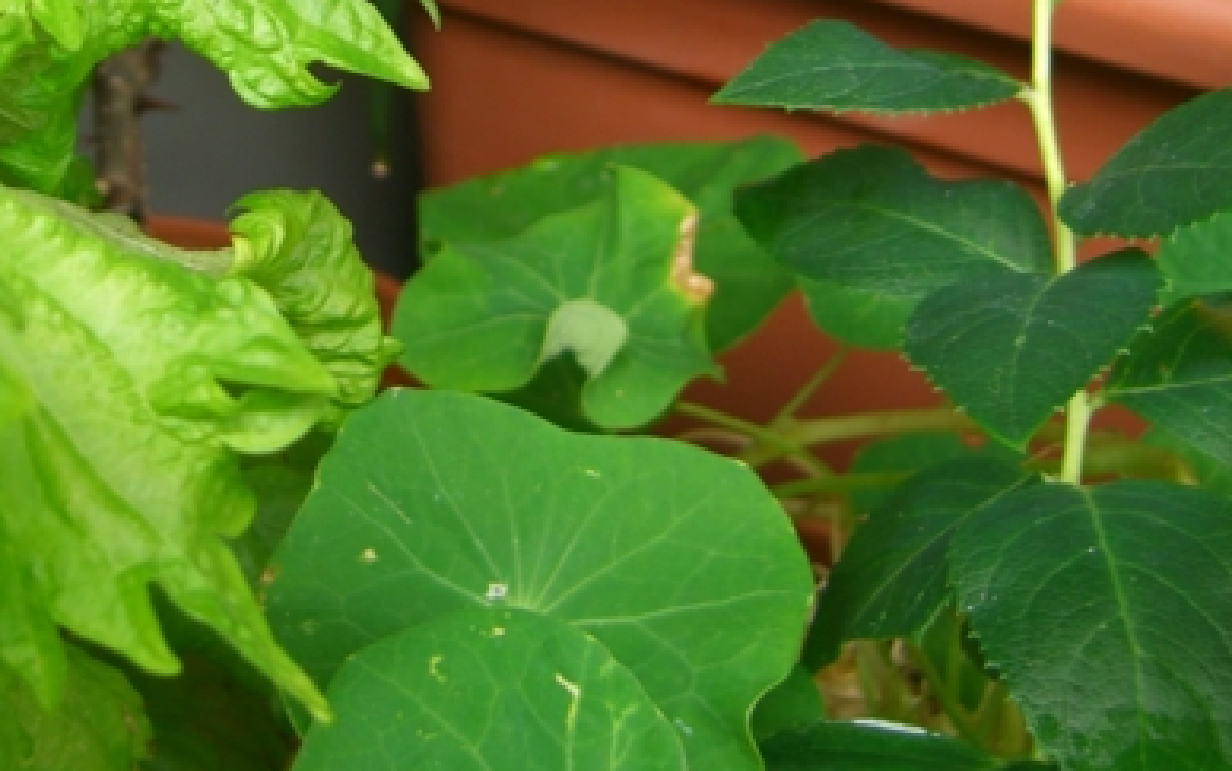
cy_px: -41
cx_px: 486
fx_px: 2788
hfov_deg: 24.9
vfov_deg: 15.4
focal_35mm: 83
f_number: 2.8
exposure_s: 1/160
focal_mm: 7.9
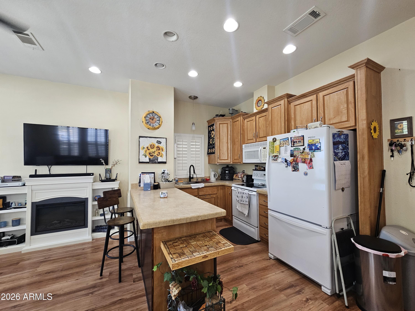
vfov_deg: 89.9
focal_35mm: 13
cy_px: 156
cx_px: 208
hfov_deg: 106.2
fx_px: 156
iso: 125
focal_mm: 2.2
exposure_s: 1/60
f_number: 2.2
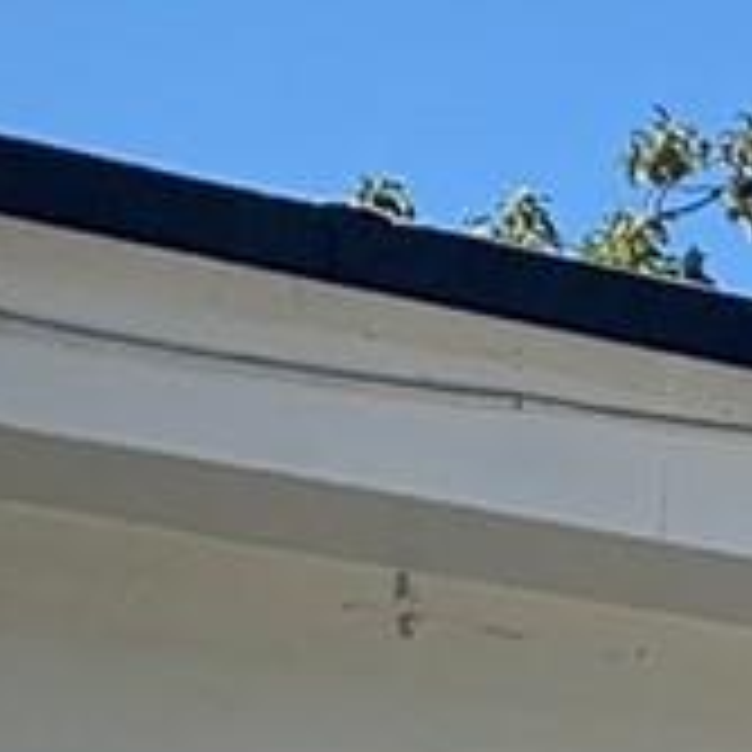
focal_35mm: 220
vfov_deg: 7.3
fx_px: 5407
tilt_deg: -3.3
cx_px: 1711
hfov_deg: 7.5
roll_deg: -0.3
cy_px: 1936
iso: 25
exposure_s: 1/1953
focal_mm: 4.25
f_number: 1.8
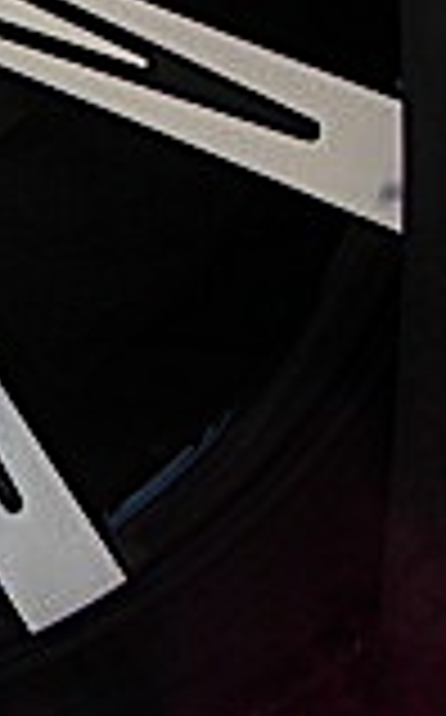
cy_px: -167
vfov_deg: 13.2
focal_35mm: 154
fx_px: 3003
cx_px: -703
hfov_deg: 7.8
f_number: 2.8
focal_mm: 6.3
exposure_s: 1/200
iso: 50
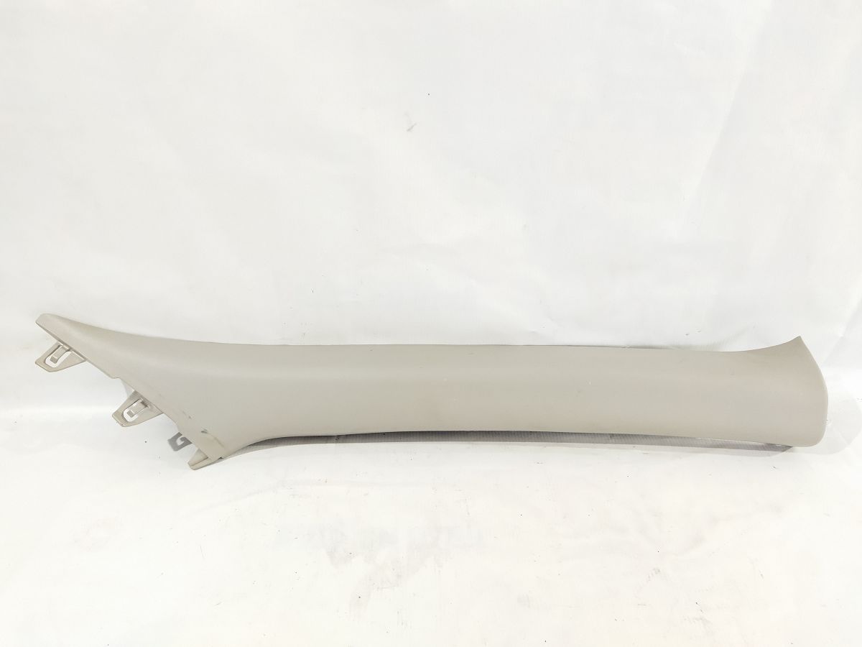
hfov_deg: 65.3
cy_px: 324
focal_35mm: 27
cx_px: 431
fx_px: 672
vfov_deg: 51.4
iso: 316
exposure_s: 1/50
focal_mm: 4.71
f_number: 1.79
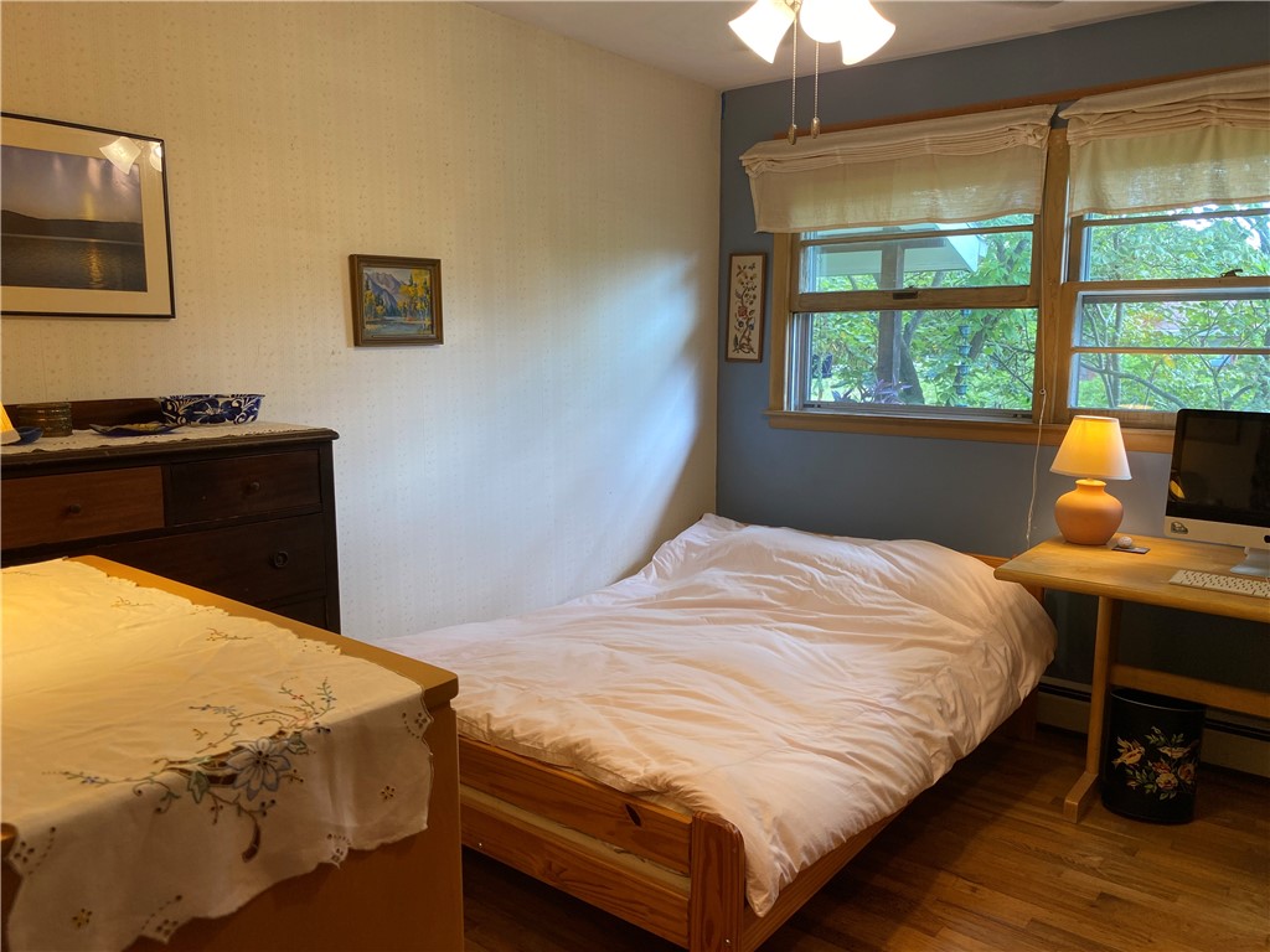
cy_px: 476
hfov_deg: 67.3
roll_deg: -0.8
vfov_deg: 53.1
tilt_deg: -8.6
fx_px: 954
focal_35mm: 26
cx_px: 635
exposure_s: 1/60
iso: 64
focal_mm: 4.25
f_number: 1.8
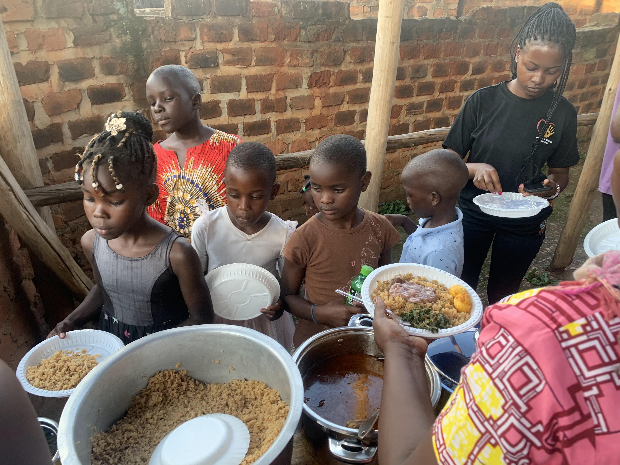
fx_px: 466
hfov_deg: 67.3
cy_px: 232
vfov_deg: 53.1
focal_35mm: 26
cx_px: 310
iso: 100
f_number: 1.8
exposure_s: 1/95
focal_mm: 4.25
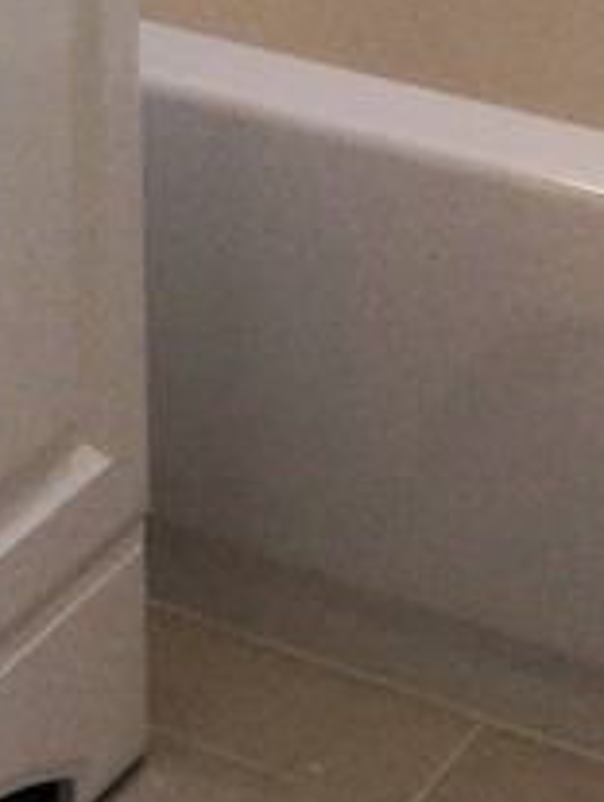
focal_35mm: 151
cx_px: -585
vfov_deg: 11.2
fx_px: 3502
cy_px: -1027
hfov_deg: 9.3
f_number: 2.2
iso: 64
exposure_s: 1/120
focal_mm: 4.15
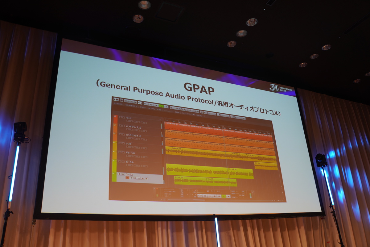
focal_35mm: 29
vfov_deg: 44.4
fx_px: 302
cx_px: 185
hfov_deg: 63.0
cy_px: 124
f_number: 4
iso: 100
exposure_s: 1/30
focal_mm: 19.6
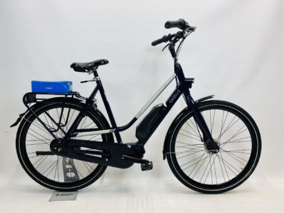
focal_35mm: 26
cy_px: 106
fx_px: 213
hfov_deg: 67.3
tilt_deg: -7.2
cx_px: 142
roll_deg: +0.6
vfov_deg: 53.1
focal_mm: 4.25
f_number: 1.8
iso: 50
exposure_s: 1/100
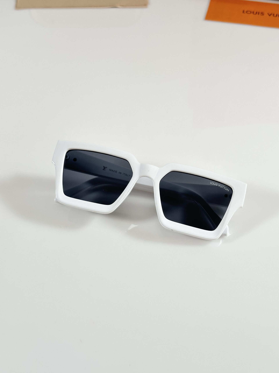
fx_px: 516
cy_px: 186
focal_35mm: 48
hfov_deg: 30.3
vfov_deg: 39.7
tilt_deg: -47.8
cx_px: 140
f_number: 1.78
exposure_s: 1/121
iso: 80
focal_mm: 6.86
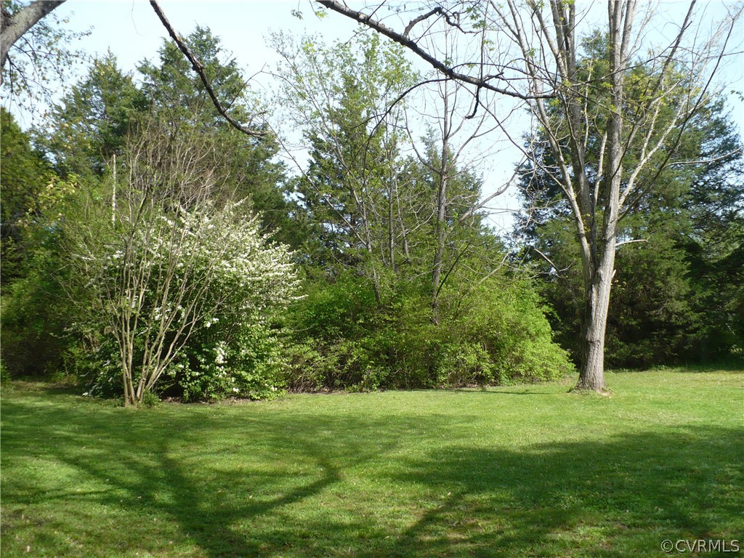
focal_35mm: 37
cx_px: 372
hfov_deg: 50.1
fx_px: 795
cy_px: 279
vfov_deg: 38.7
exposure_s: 1/500
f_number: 2.8
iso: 100
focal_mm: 6.1
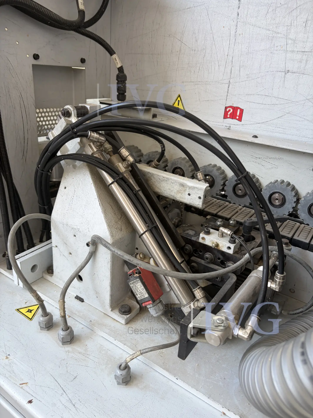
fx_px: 313
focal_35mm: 26
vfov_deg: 67.3
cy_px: 209
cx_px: 156
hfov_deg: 53.1
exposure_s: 1/68
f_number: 1.6
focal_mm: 5.96
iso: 125
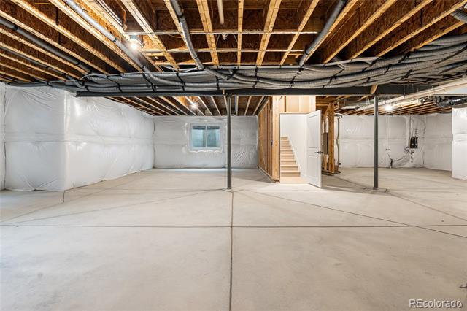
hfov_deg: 95.0
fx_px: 214
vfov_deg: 72.0
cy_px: 156
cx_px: 234
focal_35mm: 16
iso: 320
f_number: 8
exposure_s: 1
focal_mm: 16.5
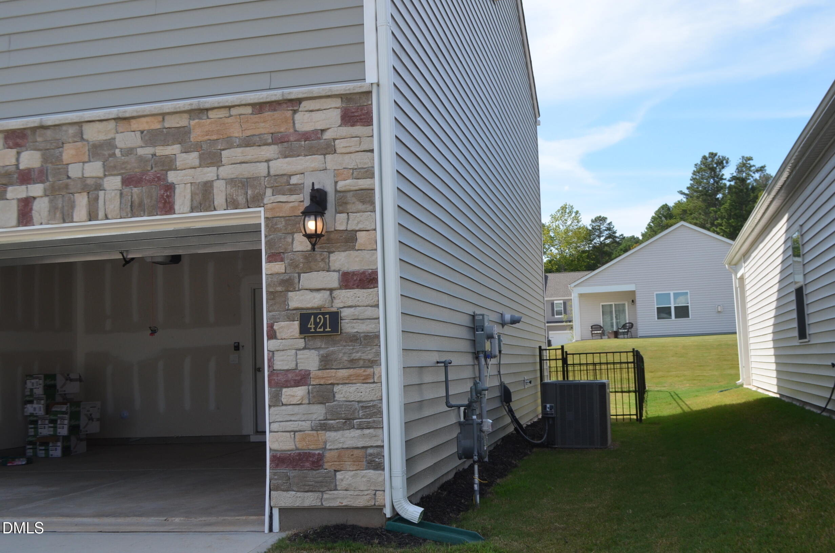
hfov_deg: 49.6
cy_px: 276
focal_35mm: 39
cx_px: 418
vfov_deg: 34.1
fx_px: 903
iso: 400
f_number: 10
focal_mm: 26
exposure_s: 1/400
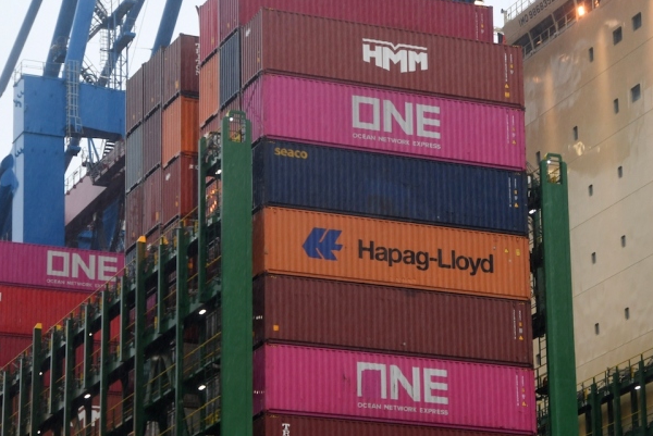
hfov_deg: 16.5
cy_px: 234
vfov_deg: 11.1
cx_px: 394
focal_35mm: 124
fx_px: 2251
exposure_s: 1/160
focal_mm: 62
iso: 800
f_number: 5
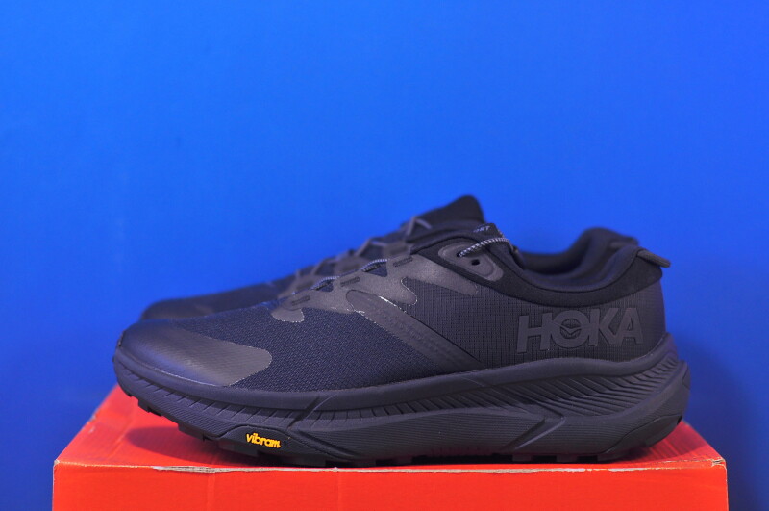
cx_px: 384
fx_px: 1600
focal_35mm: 75
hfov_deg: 27.0
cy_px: 256
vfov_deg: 18.1
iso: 250
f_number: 2.5
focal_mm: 50
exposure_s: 1/320
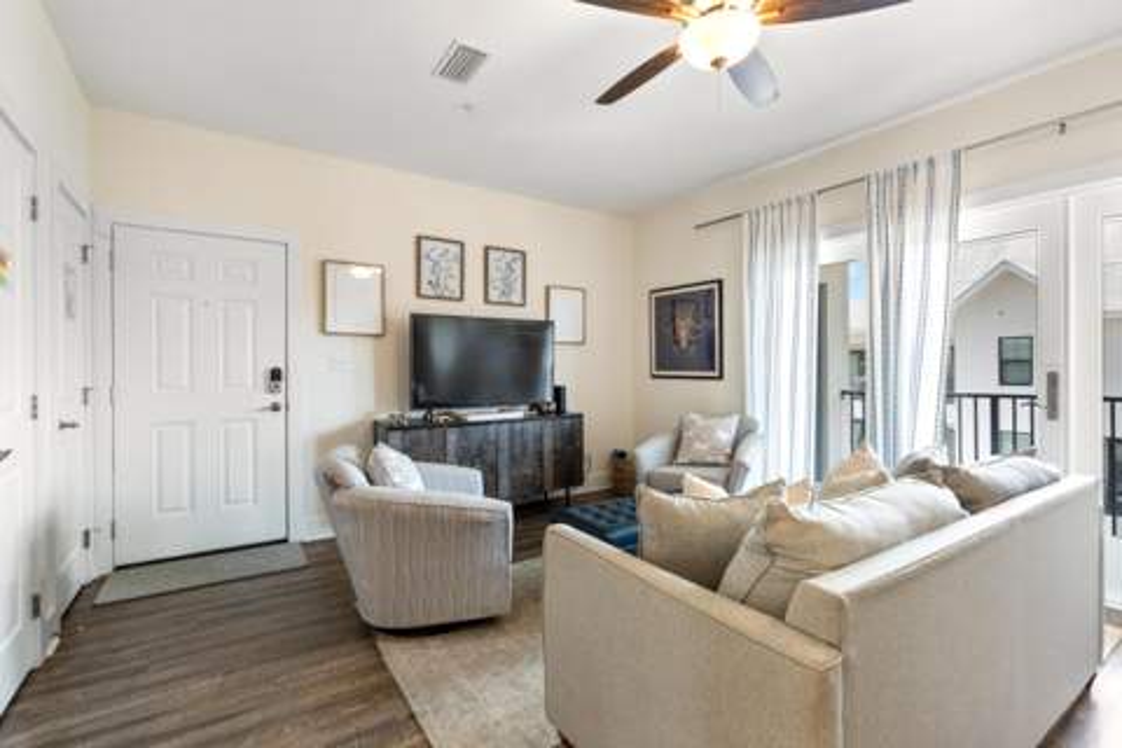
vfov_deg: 73.7
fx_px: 499
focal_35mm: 16
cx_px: 561
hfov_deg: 96.7
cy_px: 374
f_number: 8
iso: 800
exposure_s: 1/20
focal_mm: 16
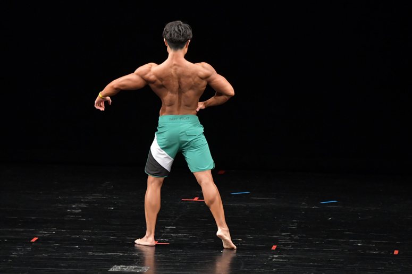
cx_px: 206
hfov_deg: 7.2
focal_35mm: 285
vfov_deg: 4.8
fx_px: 3260
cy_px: 137
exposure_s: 1/400
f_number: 5.6
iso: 3200
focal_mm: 190
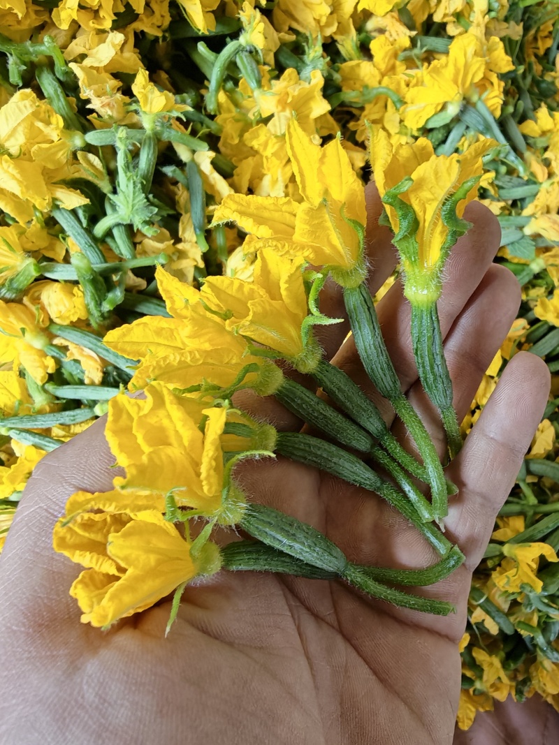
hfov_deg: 58.9
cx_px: 280
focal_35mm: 23
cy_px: 372
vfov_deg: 73.9
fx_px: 495
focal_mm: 1.82
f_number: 2
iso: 64
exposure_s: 1/50
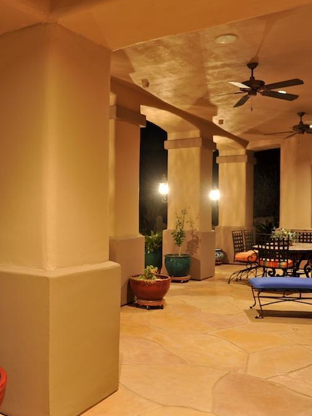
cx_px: 89
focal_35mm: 35
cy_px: 209
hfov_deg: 39.9
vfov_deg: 52.6
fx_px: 421
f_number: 5
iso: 800
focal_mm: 24
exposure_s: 1/2.5
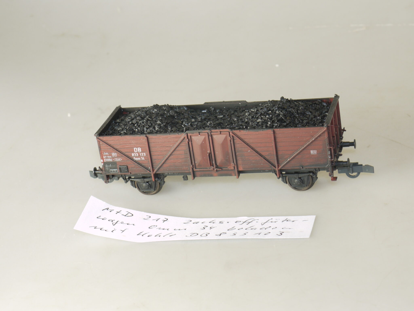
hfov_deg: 20.4
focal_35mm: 96
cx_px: 207
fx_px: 1148
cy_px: 156
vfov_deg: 15.4
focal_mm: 34
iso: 100
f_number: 8
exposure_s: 1/10
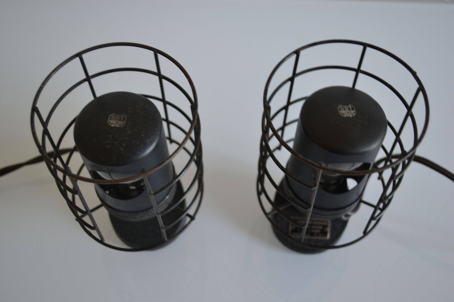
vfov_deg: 30.8
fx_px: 548
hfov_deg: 45.0
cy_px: 151
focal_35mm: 44
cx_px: 227
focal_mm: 29
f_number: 4.5
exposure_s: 1/15
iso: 400
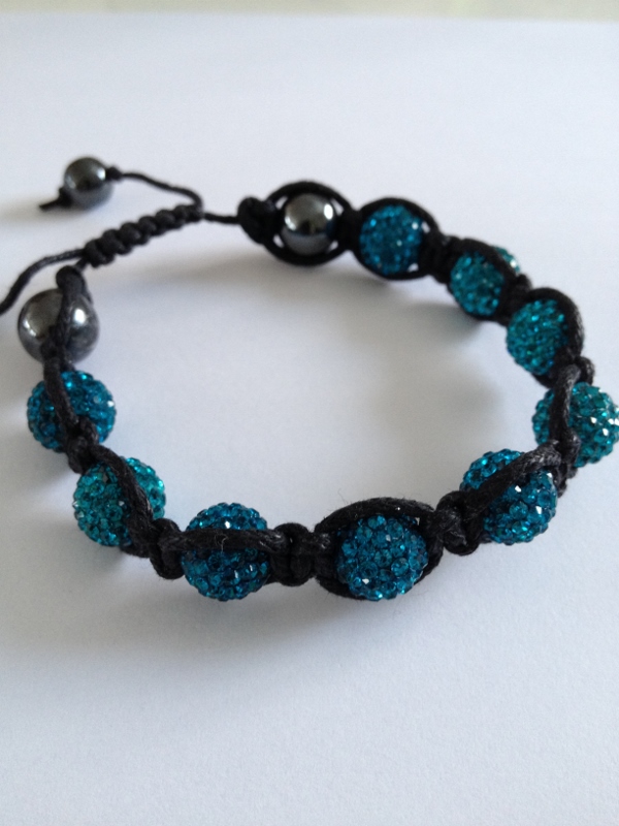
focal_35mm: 35
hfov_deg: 40.7
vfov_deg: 52.6
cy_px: 413
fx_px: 834
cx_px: 310
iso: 100
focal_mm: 4.28
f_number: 2.4
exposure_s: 1/20
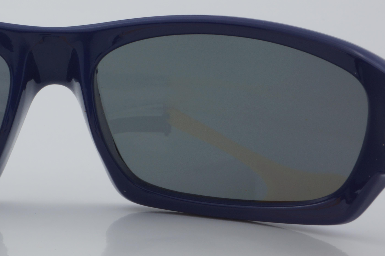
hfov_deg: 16.7
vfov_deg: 11.3
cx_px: 50
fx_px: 1293
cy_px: 97
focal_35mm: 121
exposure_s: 1/4
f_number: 32
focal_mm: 45
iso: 100
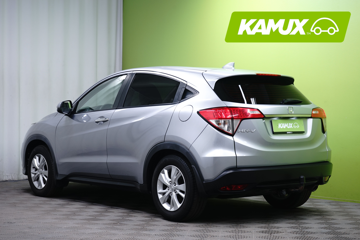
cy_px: 120
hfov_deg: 29.2
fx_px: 690
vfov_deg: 19.7
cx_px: 180
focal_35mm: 69
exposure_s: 1/6
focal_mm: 69
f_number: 8
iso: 500
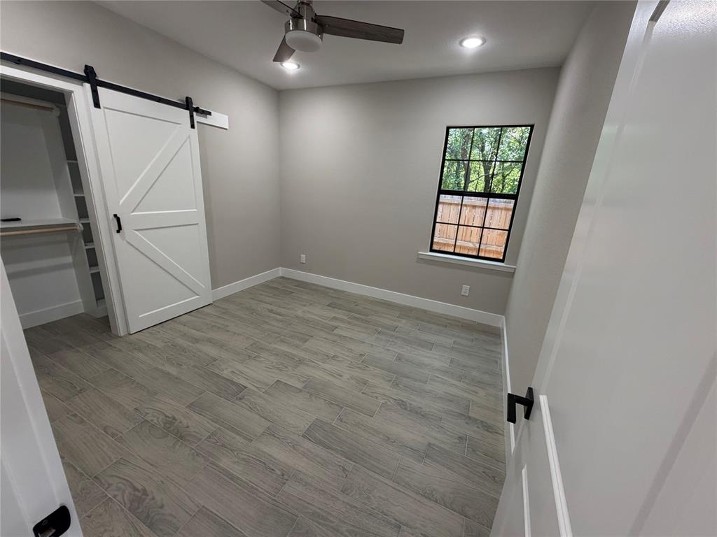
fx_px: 290
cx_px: 358
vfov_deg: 85.7
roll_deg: -4.2
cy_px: 268
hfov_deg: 102.1
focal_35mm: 14
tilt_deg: -17.1
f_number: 2.2
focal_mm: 2.22
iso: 250
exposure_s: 1/120
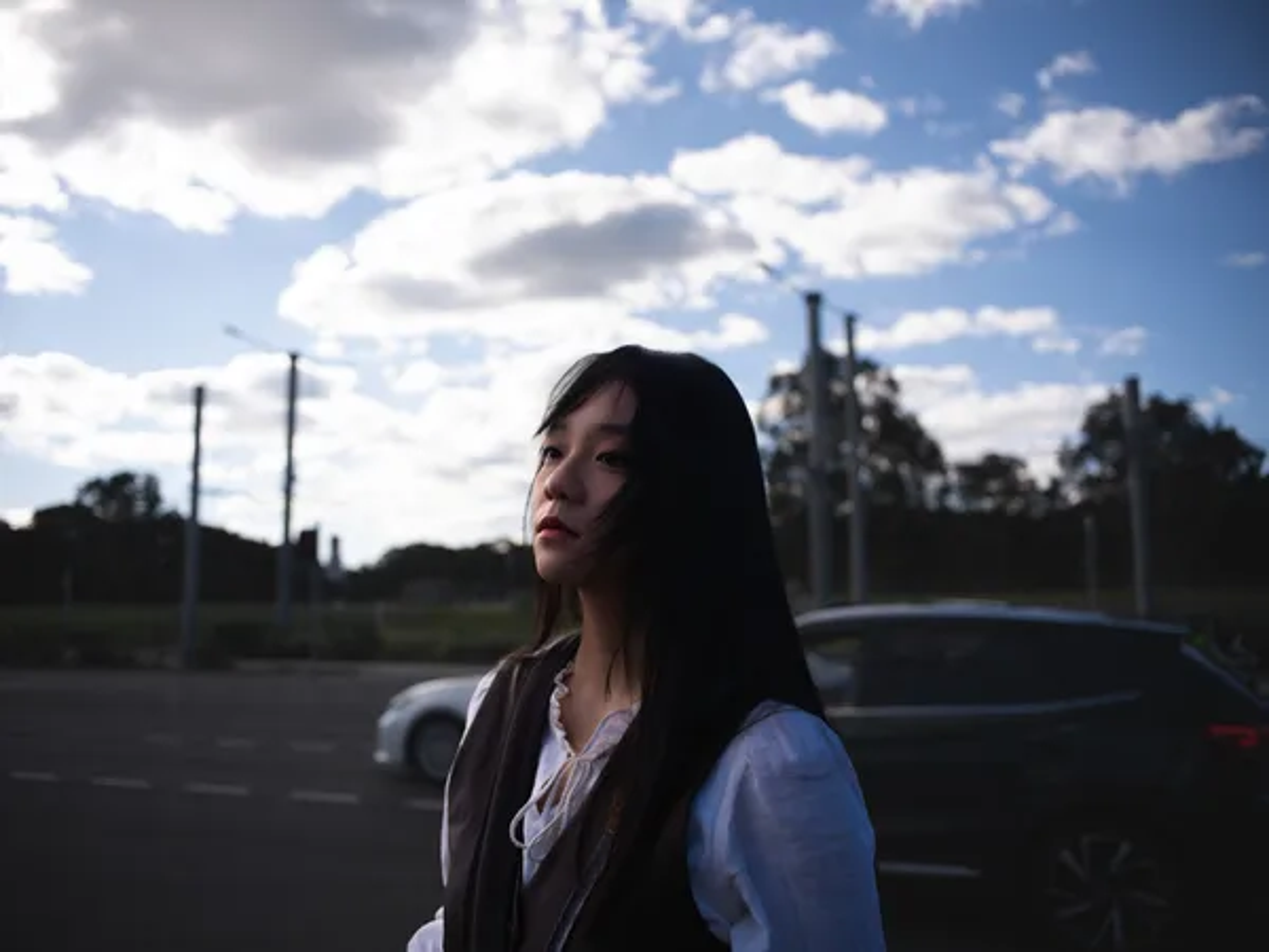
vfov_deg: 44.2
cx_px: 634
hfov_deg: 56.8
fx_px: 1173
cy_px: 476
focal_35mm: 32
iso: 125
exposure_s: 1/800
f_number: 4
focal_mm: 40
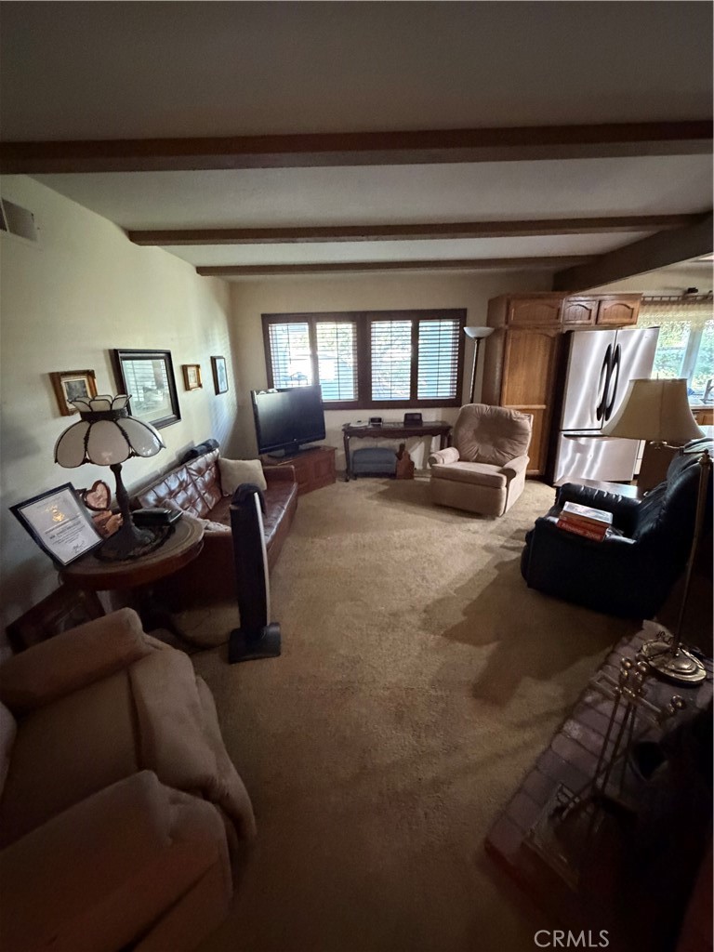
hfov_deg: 85.7
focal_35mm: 14
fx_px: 385
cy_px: 476
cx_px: 357
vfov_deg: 102.1
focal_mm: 2.22
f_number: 2.2
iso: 1600
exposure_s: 1/40
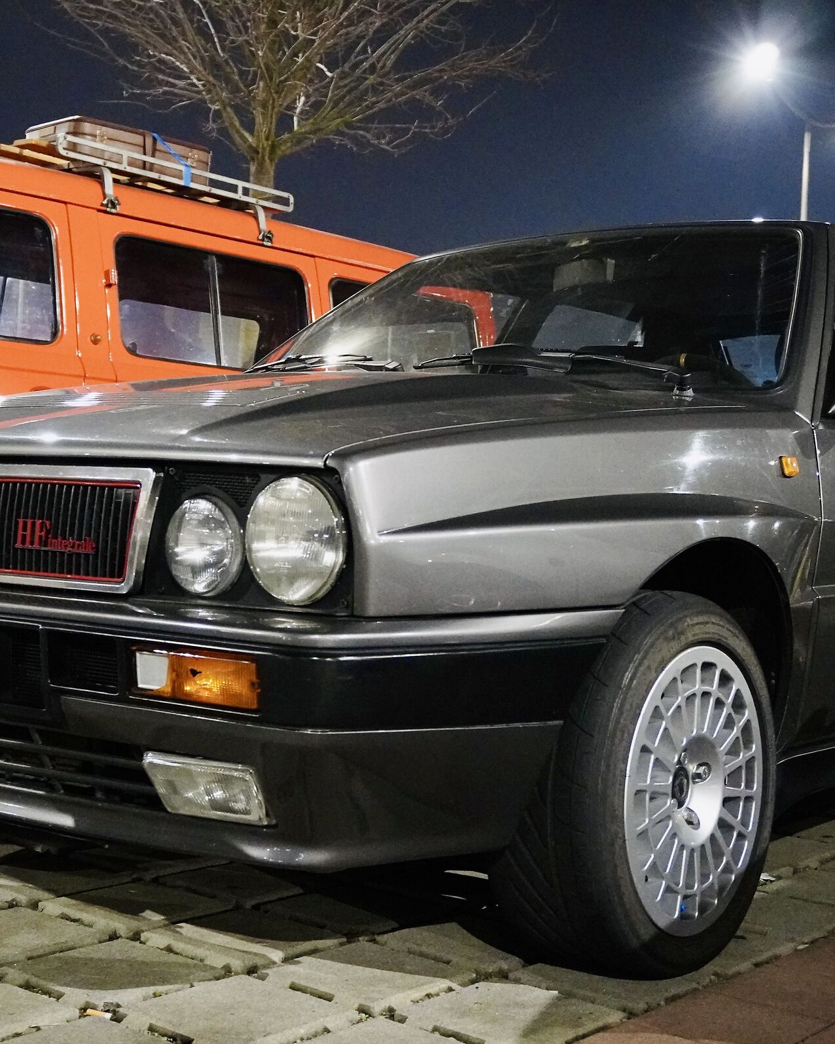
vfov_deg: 38.3
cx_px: 446
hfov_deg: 31.0
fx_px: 1505
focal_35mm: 49
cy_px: 523
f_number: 4.5
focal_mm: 23
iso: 6400
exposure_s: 1/20
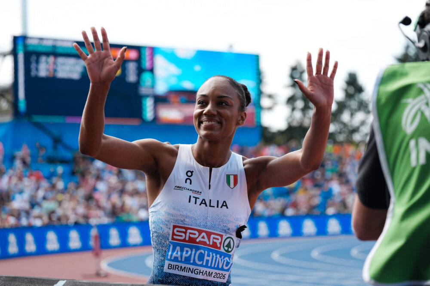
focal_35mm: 123
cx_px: 215
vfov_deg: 11.1
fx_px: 1469
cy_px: 143
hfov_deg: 16.7
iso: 400
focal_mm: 123
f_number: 4.5
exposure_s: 1/1000
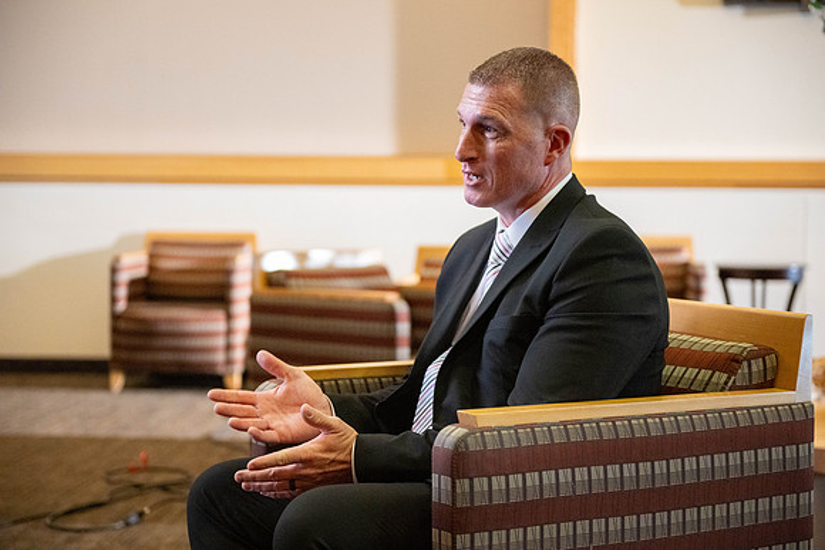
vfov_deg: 19.5
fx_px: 1604
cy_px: 275
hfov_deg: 28.8
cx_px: 412
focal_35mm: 70
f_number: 2.8
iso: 6400
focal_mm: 70
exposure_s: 1/320
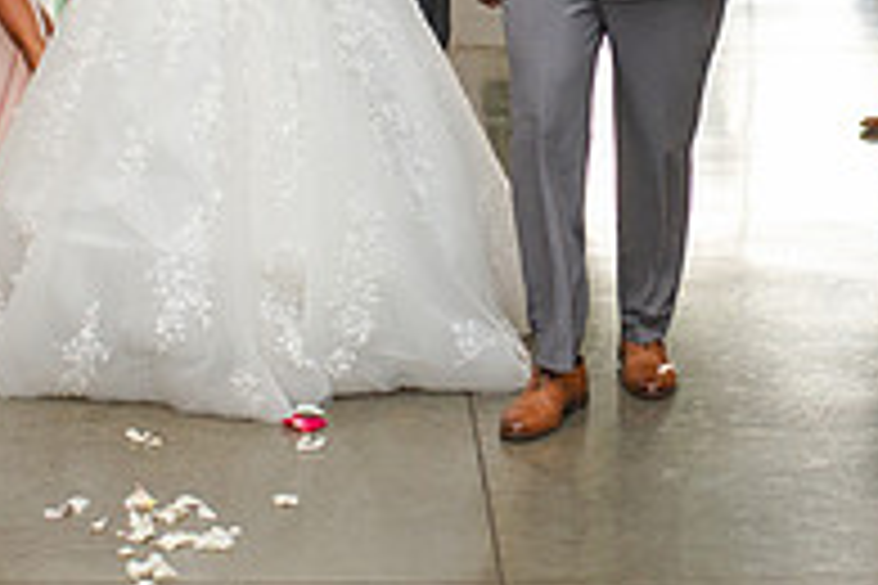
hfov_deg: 17.3
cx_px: 586
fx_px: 2878
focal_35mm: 118
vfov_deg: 11.5
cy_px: 6
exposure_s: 1/200
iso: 800
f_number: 3.2
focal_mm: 35
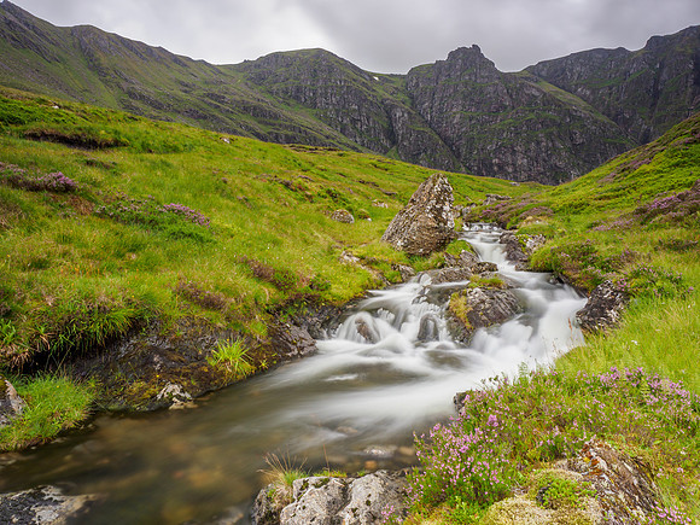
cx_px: 350
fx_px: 485
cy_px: 262
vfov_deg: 56.8
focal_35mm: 24
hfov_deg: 71.6
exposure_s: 6
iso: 200
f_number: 7.1
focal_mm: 12
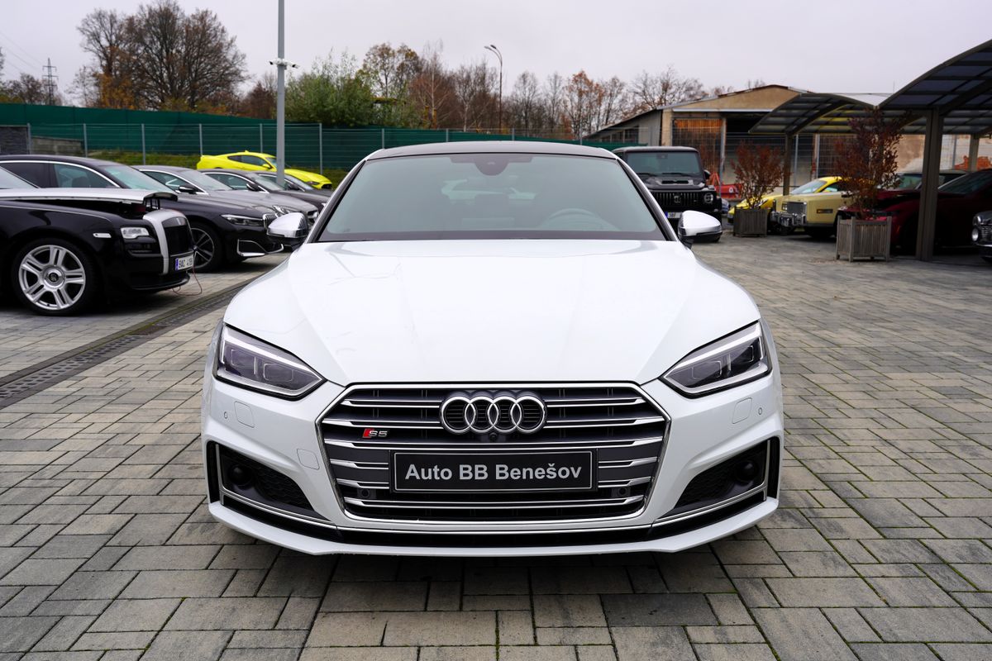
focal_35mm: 33
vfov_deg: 40.0
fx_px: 909
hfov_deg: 57.2
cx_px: 496
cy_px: 330
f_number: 7.1
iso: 100
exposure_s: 1/100
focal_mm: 33
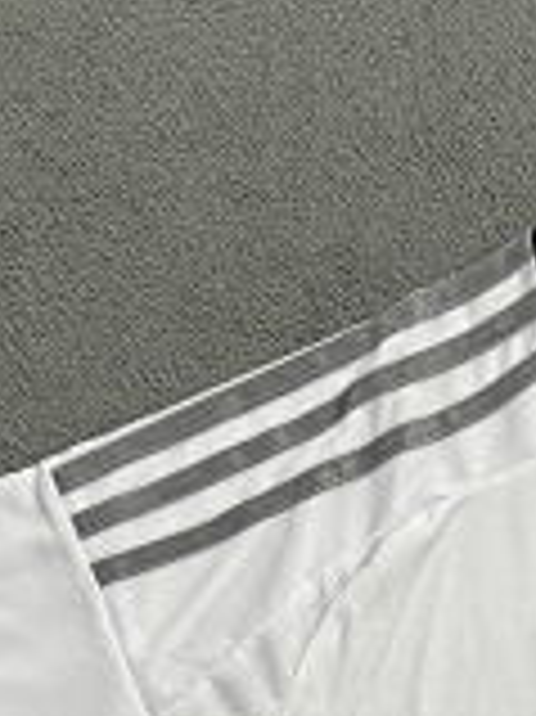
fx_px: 2501
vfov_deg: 15.3
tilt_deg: -80.2
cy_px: 1000
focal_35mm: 121
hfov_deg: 11.7
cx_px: 806
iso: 125
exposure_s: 1/50
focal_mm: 6.76
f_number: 1.78
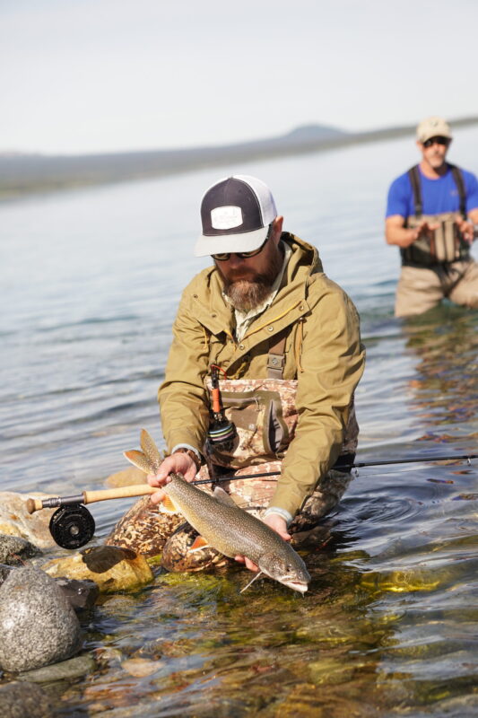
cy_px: 359
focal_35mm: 84
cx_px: 239
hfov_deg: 16.3
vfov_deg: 24.2
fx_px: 1674
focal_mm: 56
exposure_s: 1/4000
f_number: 2.5
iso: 200
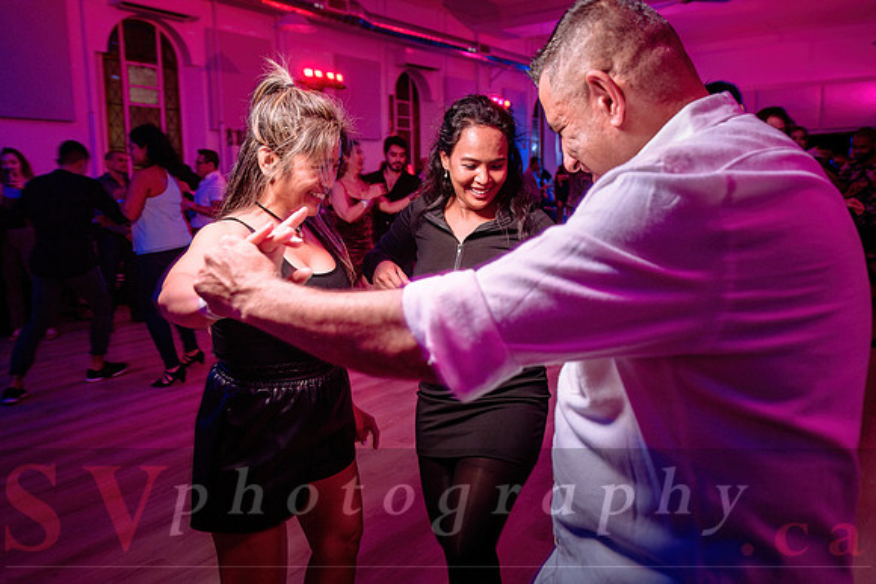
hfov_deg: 67.3
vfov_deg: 48.0
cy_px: 257
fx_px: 655
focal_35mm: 27
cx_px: 491
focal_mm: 24
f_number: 3.5
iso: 800
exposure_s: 1/50
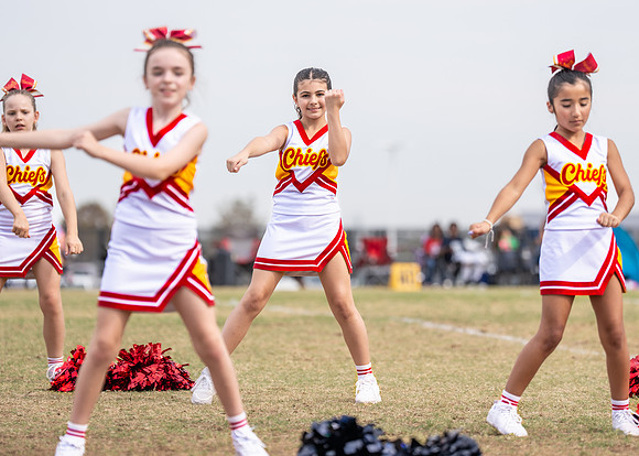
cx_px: 321
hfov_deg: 9.8
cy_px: 169
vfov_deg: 7.0
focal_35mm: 205
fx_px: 3720
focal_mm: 151
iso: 160
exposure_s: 1/1600
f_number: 2.8
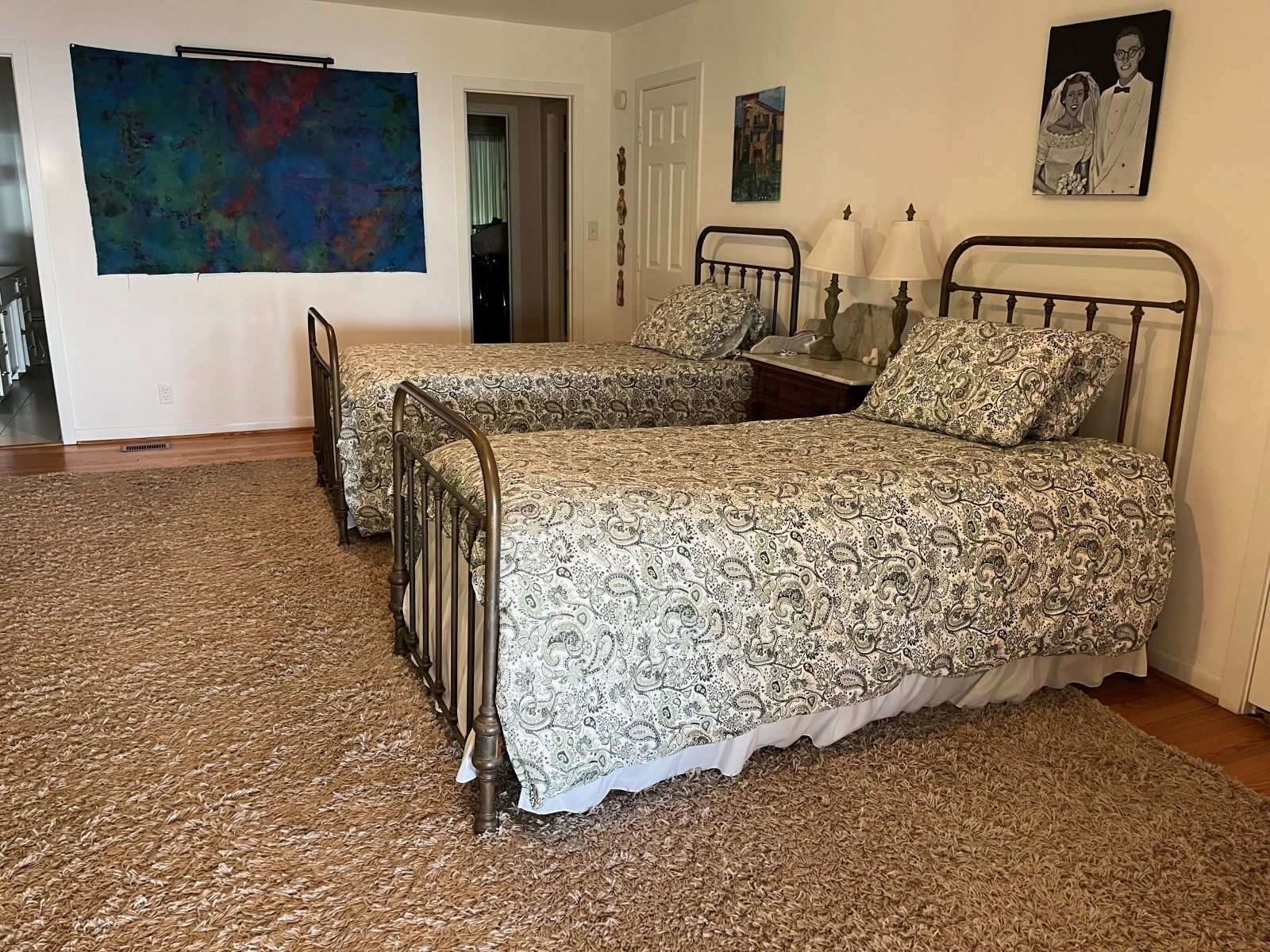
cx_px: 635
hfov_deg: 67.3
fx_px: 954
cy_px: 476
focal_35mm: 26
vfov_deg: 53.1
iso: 125
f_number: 1.6
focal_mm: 5.1
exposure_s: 1/60
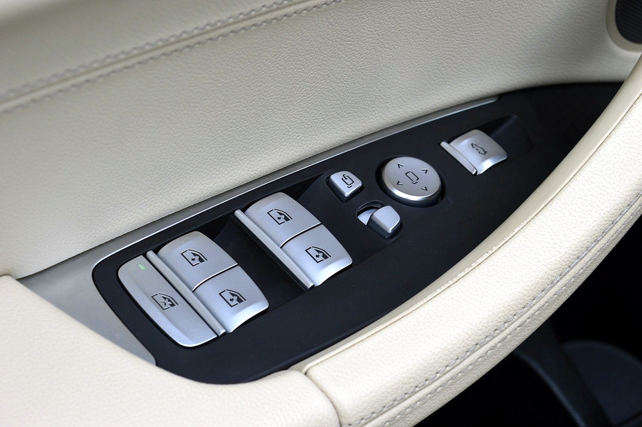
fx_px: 1336
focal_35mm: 75
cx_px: 321
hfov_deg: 27.0
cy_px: 214
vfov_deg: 18.2
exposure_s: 1/160
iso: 400
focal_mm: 50
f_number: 10
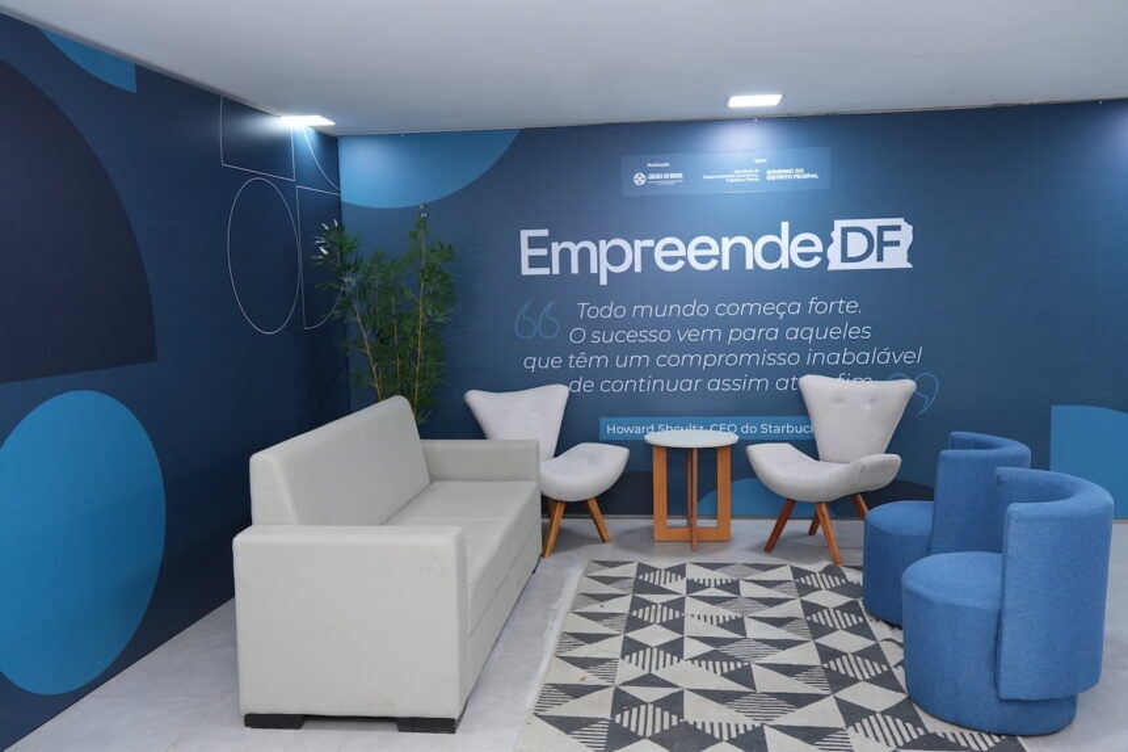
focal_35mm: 31
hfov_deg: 60.3
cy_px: 376
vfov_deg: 42.3
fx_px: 971
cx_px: 564
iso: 1600
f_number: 3.5
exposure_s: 1/160
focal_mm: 21
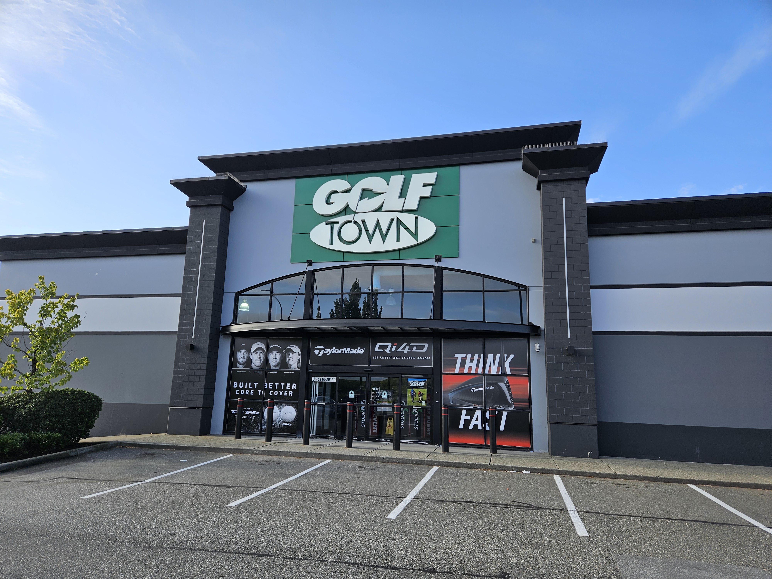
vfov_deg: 58.9
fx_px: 513
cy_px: 290
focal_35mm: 23
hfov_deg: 73.9
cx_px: 386
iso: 25
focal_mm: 5.4
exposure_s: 1/866
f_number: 1.8
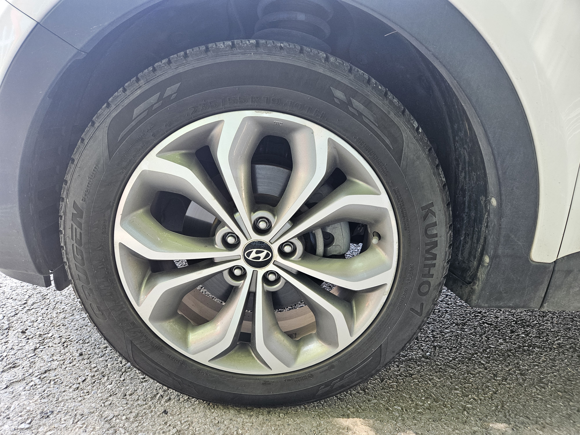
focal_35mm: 23
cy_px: 218
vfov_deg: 58.9
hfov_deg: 73.9
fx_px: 385
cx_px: 290
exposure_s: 1/120
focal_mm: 5.4
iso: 250
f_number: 1.8
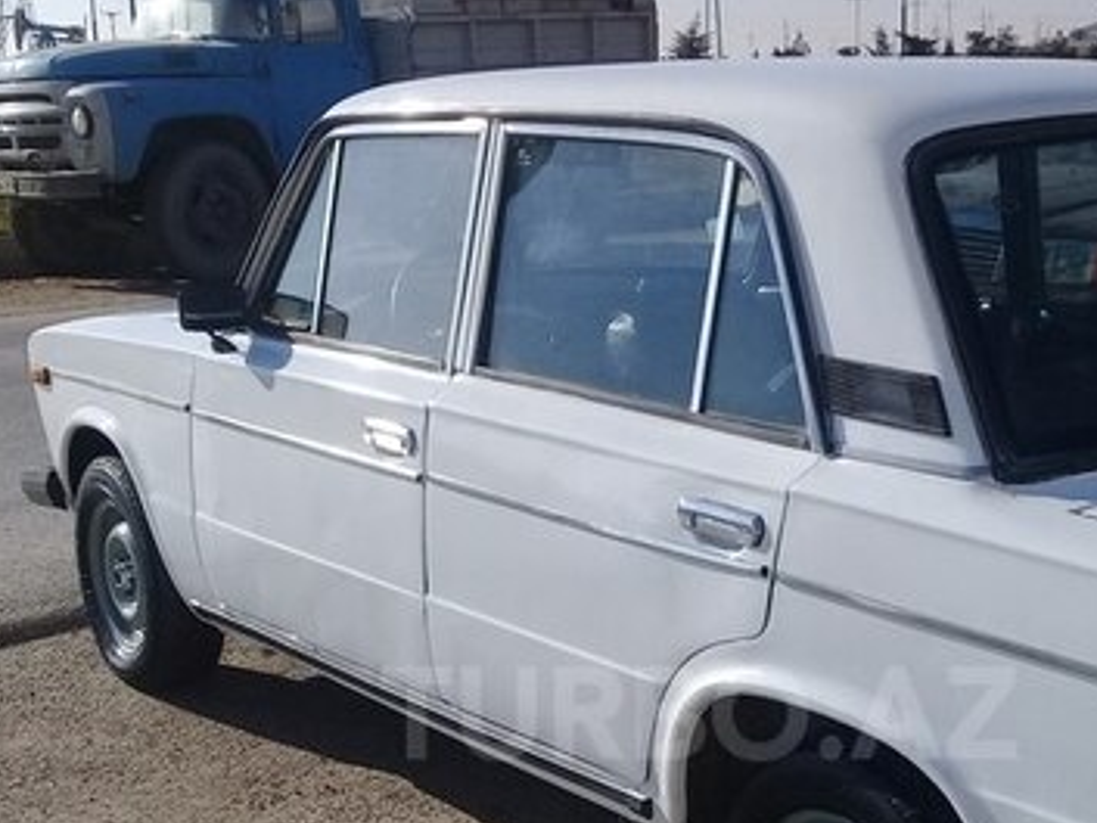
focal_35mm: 58
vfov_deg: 24.6
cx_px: 699
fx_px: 1839
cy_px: 713
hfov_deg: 33.0
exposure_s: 1/2198
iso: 50
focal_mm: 3.3
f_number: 2.2
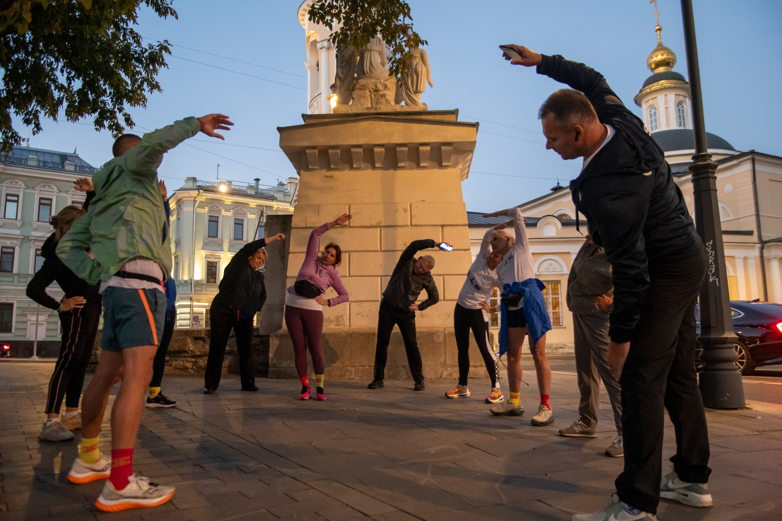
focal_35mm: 26
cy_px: 260
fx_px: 565
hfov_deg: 69.3
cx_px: 391
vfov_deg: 49.5
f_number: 2.8
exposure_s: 1/250
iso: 3200
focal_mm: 17
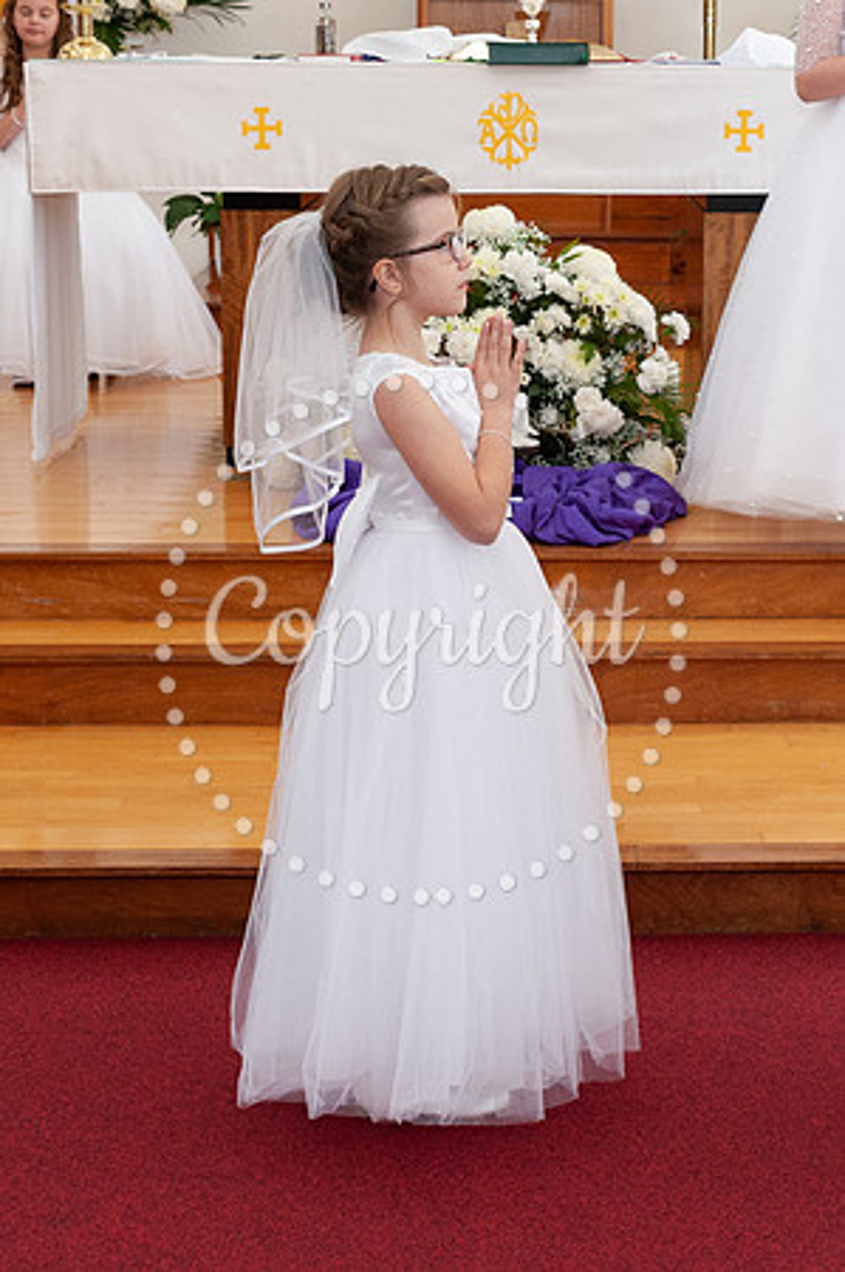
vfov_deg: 25.9
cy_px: 450
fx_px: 2750
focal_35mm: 78
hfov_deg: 17.4
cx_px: 647
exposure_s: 1/80
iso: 1250
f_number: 5.6
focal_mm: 38
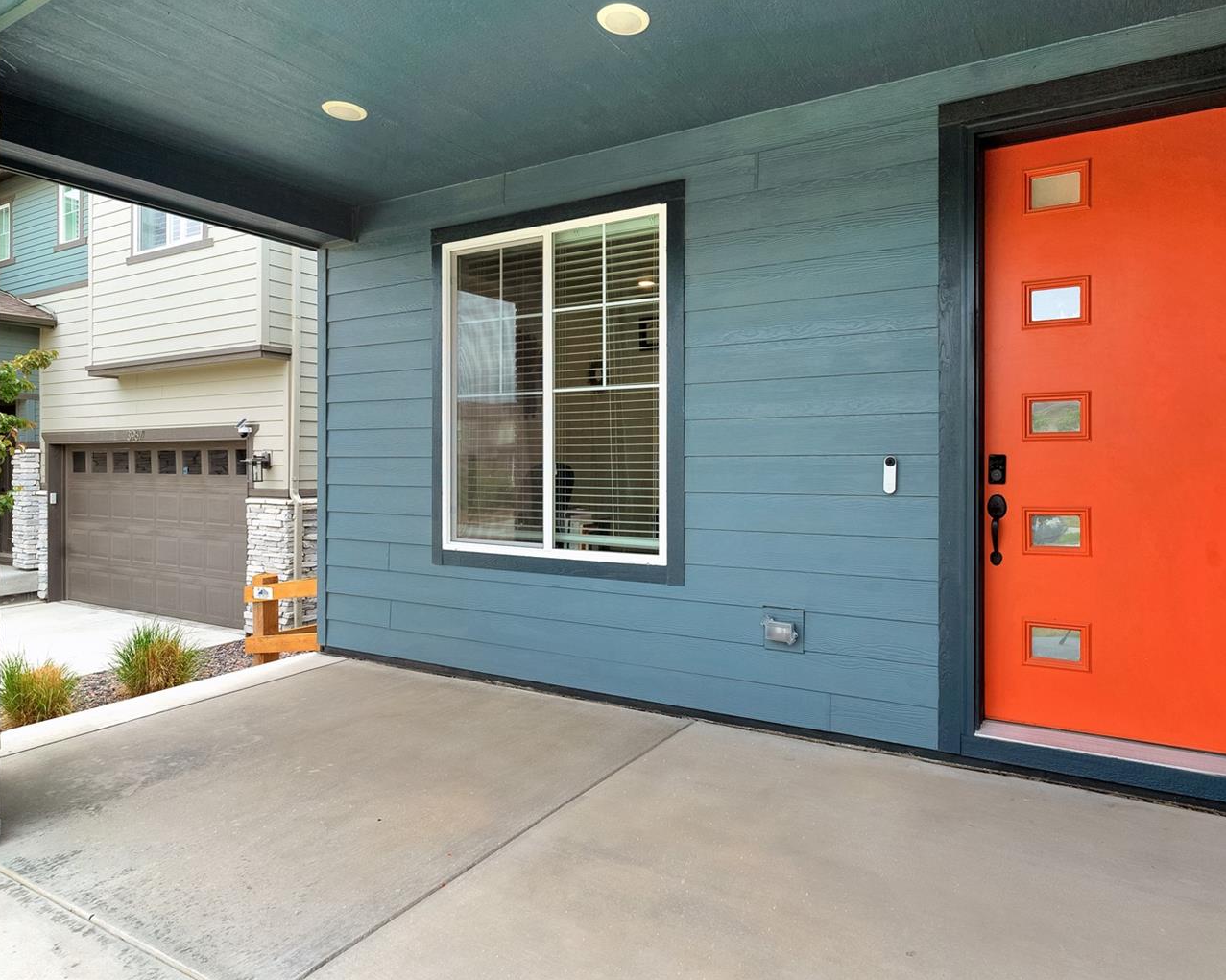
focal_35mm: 20
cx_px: 713
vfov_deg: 68.1
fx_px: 726
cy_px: 480
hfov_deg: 79.8
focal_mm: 17
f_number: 8
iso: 100
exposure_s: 1/80
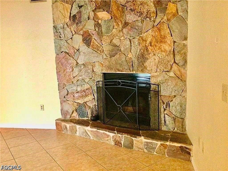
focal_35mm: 31
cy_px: 86
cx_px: 114
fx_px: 204
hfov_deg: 58.4
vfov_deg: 45.4
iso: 200
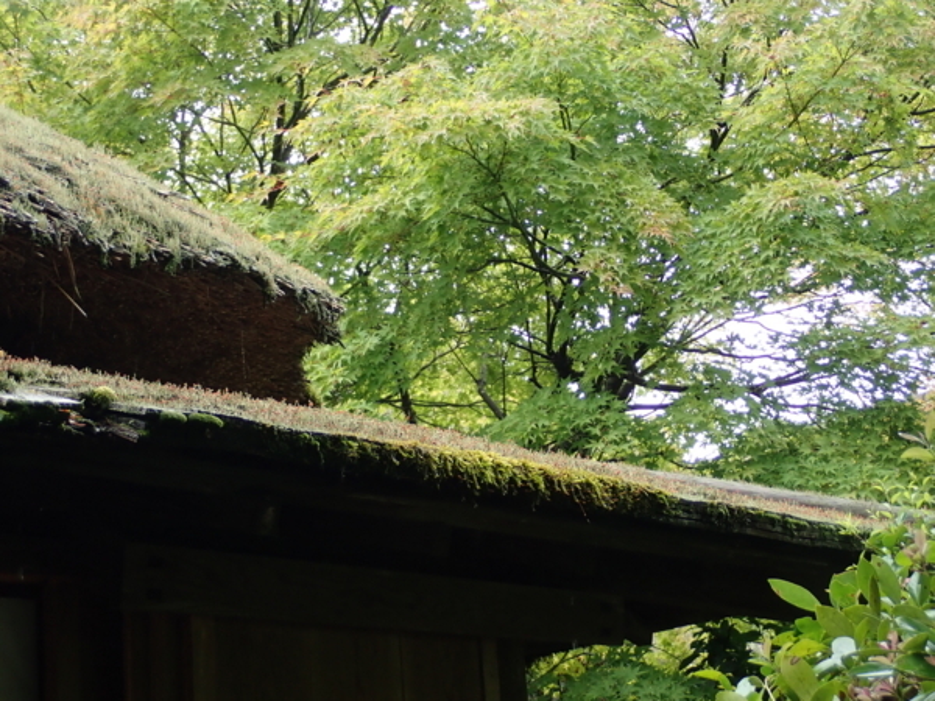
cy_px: 350
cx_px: 468
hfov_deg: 29.8
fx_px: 1756
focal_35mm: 65
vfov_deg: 22.6
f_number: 3.8
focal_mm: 11.78
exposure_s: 1/125
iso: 160
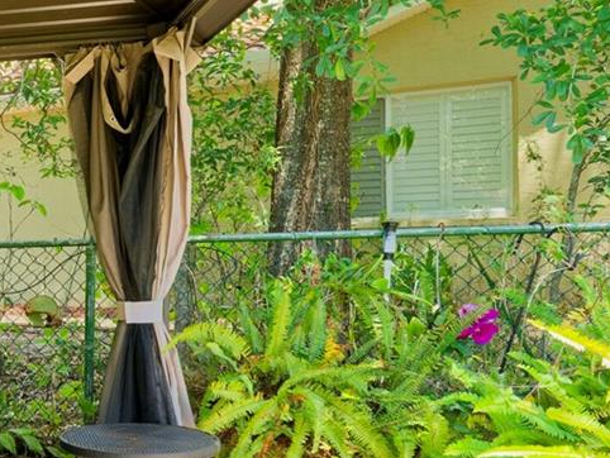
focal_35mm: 51
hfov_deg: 26.7
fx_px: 899
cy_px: 268
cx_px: -309
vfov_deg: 28.5
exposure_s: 1/50
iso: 250
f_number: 8
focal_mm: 16
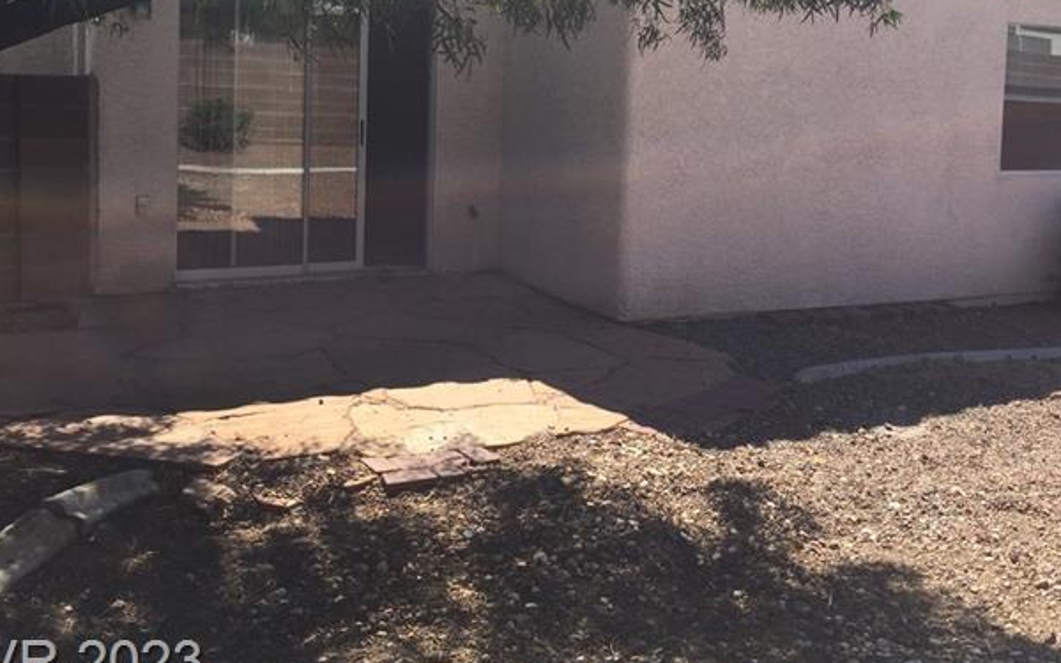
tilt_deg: -1.0
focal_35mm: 41
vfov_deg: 30.8
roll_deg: -3.9
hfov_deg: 47.9
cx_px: 644
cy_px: 173
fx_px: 1186
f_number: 2.2
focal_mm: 4.15
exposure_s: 1/1464
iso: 32
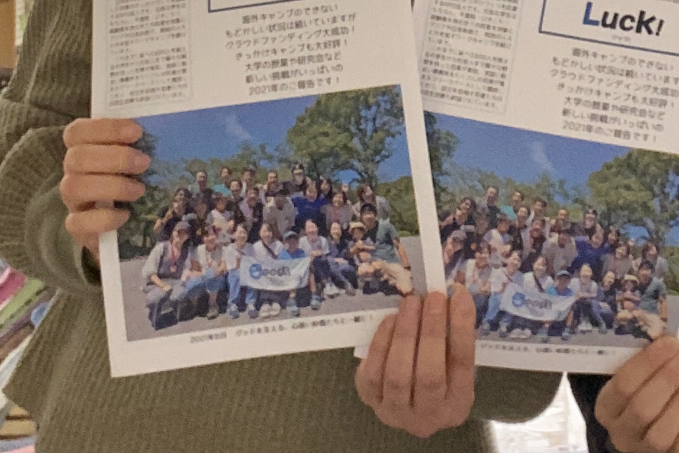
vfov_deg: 15.3
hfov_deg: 23.8
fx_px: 1584
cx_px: 555
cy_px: -168
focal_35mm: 84
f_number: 2.2
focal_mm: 2.71
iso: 160
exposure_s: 1/50
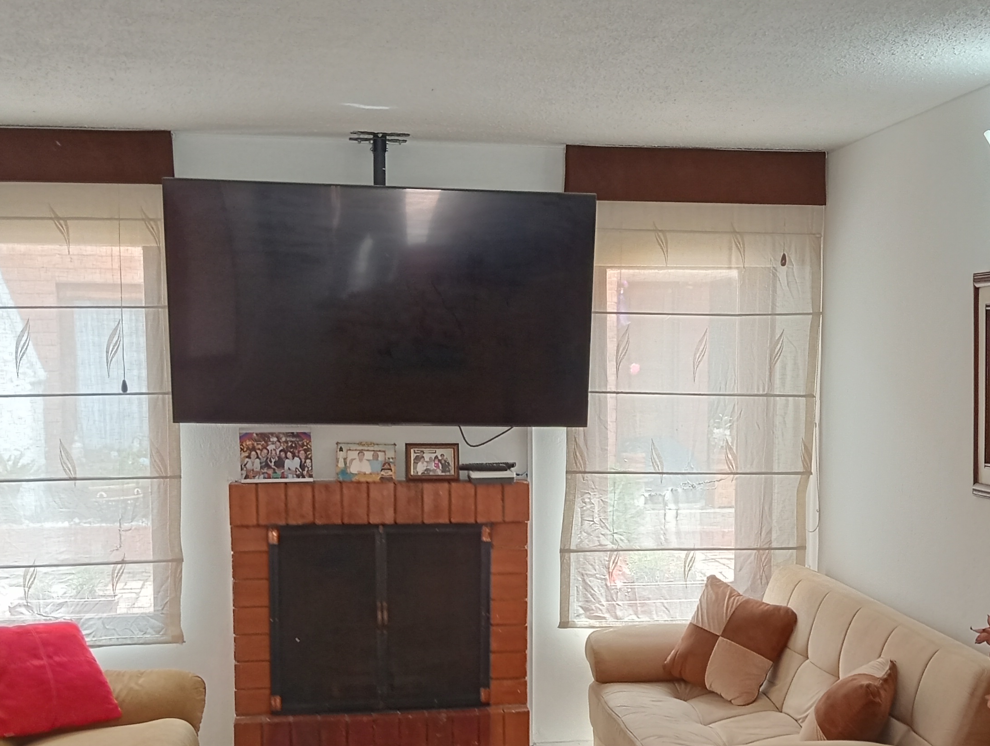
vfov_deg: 27.9
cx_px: 589
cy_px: 514
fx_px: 1489
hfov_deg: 36.6
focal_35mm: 52
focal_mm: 3.98
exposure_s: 1/115
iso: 99
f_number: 1.8
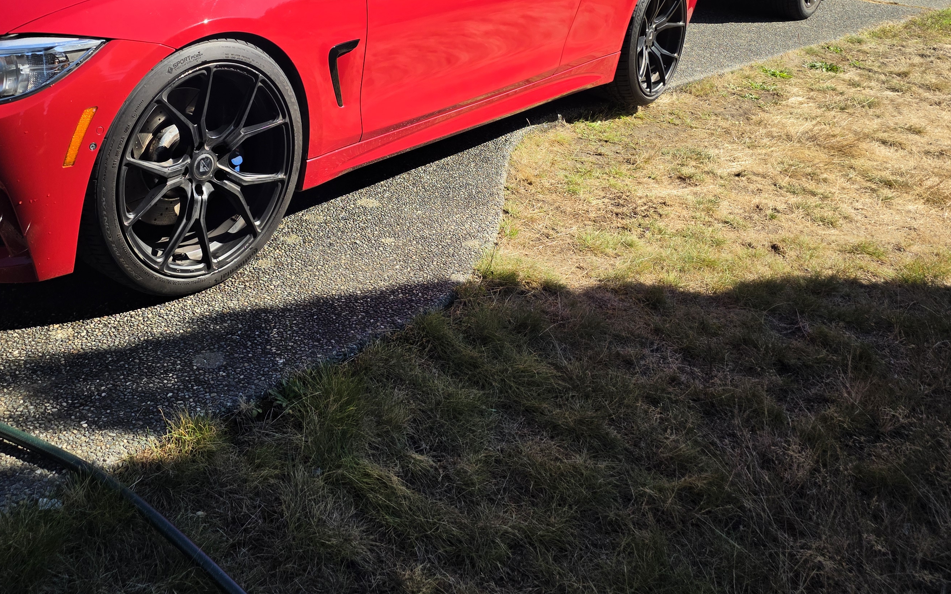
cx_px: 307
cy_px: 83
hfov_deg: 51.6
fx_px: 959
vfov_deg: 33.0
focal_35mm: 37
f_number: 1.7
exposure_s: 1/6352
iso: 80
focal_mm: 6.25
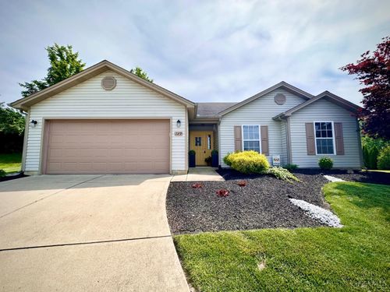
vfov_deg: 85.7
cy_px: 146
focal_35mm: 14
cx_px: 195
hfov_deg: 102.1
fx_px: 158
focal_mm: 2.22
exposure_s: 1/1689
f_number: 2.2
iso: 50
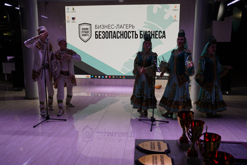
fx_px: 206
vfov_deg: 43.6
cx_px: 124
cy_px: 82
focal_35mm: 30
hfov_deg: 61.9
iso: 400
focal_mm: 30
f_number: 7.1
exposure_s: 1/125
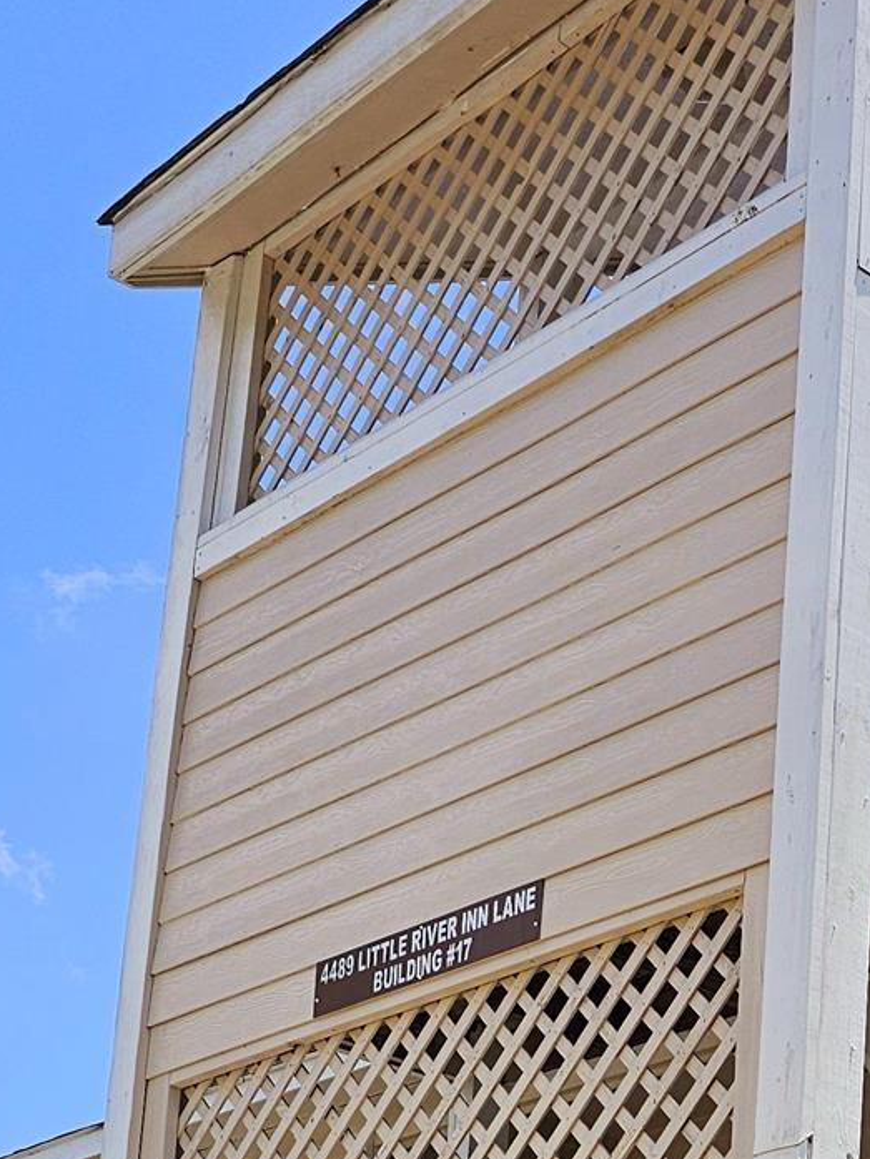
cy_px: 1423
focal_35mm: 76
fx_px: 2546
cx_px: 940
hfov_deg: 18.7
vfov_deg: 23.3
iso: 40
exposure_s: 1/2000
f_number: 1.7
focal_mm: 6.3
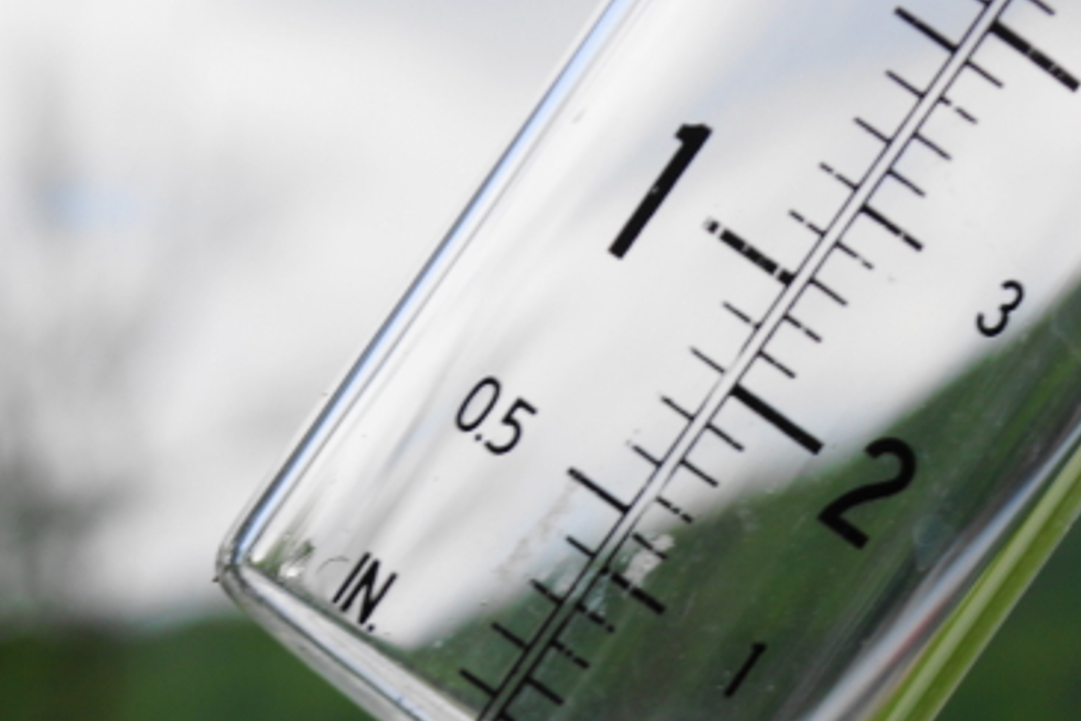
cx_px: 758
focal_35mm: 184
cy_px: 626
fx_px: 5536
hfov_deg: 11.1
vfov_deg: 7.4
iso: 100
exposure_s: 1/100
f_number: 7.1
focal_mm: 45
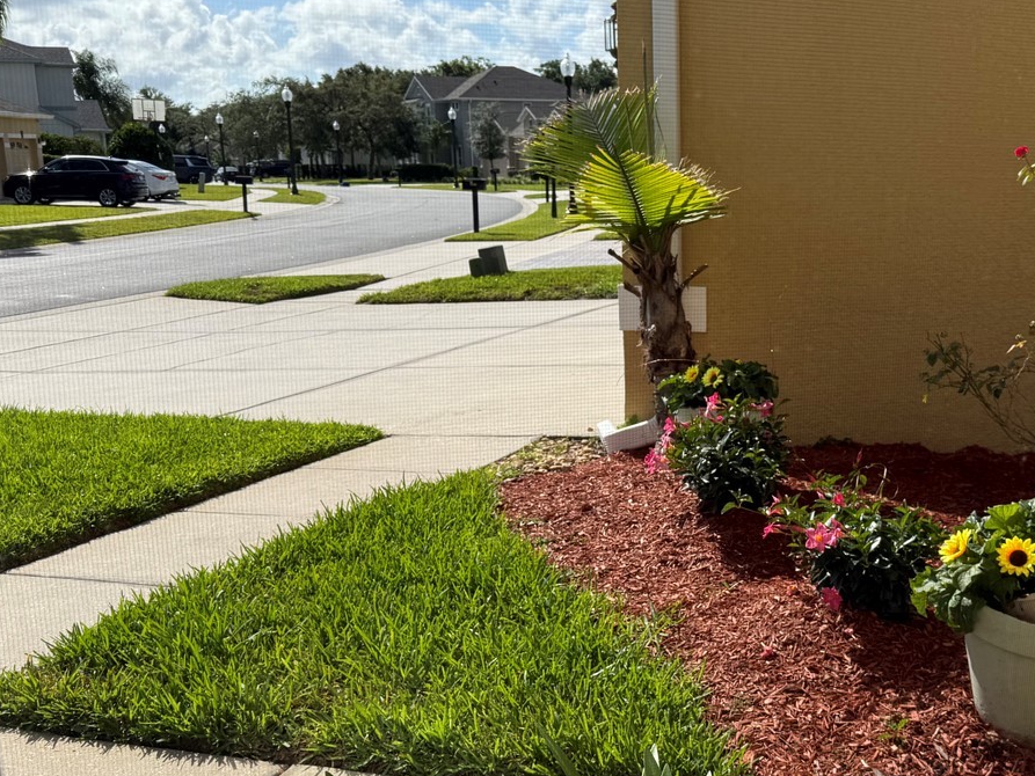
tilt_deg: -14.5
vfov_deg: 33.4
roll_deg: +0.7
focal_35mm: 43
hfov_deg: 43.4
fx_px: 1286
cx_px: 672
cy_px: 506
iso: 80
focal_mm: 6.76
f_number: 1.78
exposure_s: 1/4167
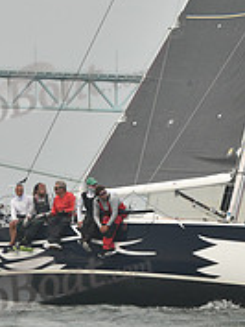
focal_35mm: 378
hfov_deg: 3.9
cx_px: 249
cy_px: 171
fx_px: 3563
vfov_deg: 5.2
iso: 250
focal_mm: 120
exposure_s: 1/500
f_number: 5.6
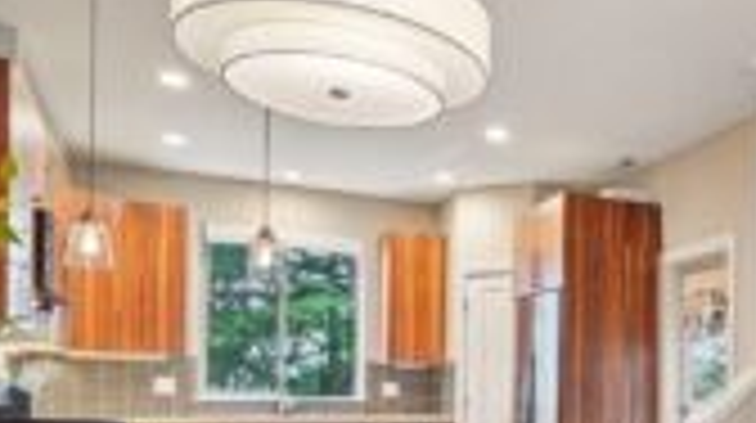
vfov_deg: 28.1
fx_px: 801
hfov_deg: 46.2
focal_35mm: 40
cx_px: 666
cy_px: 407
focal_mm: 16
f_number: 8
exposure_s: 1/10
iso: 1600
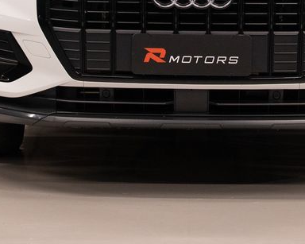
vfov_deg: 8.2
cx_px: 195
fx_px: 1697
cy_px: -36
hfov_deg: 10.3
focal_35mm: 188
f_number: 4
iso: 3200
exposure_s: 1/100
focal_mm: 70
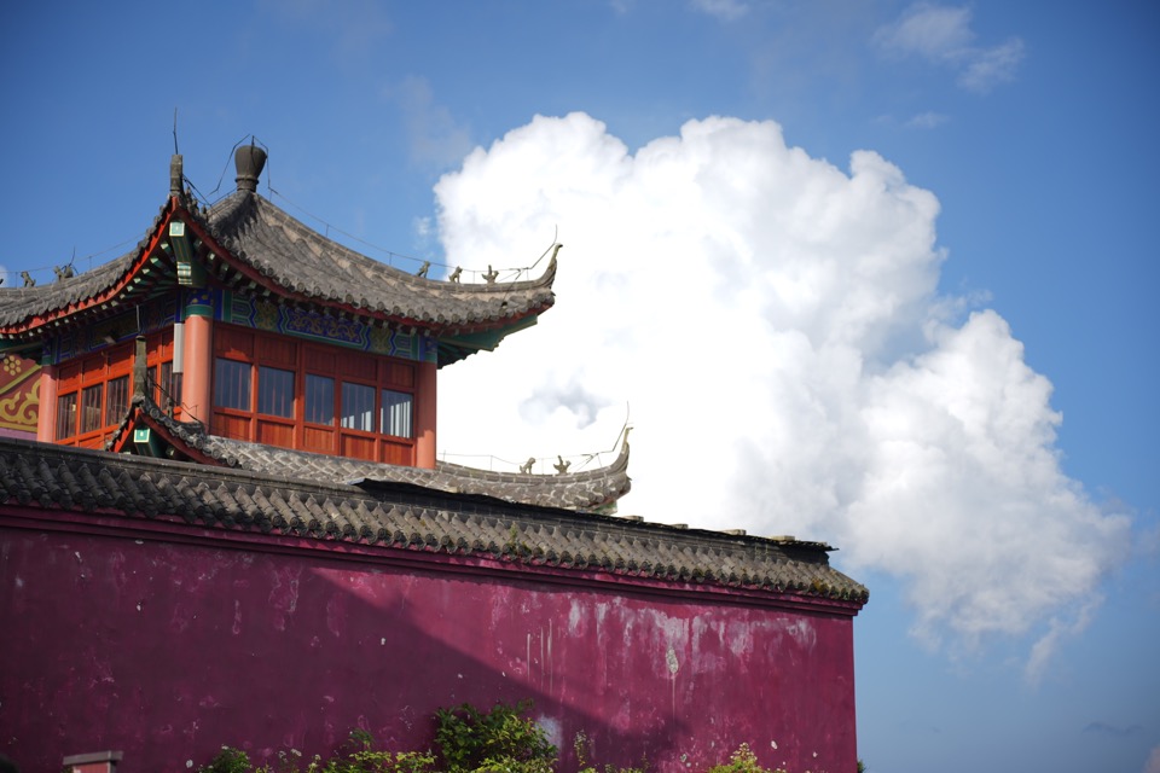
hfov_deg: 34.5
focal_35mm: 58
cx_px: 580
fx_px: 1869
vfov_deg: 23.4
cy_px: 386
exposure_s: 1/1600
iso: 64
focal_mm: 58
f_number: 2.8
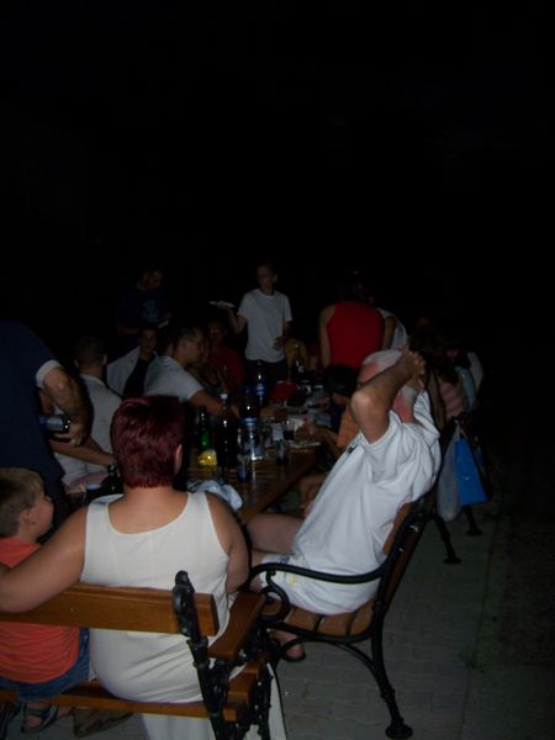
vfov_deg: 49.0
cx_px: 278
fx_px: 812
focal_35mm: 38
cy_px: 370
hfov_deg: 37.7
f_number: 2.8
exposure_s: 1/60
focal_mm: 6.3
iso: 80
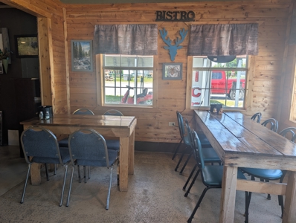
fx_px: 206
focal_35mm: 24
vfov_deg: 57.0
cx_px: 148
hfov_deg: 71.5
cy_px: 112
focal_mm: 6.9
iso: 18
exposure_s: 1/191
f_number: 1.68
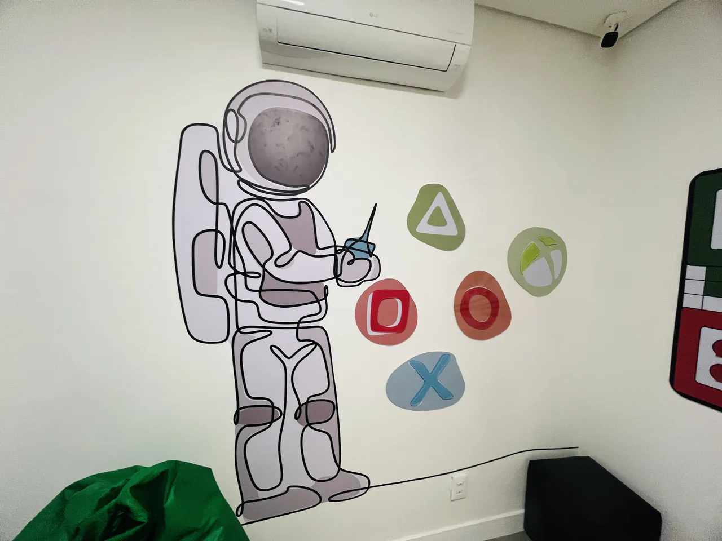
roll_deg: -1.9
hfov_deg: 106.2
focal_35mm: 13
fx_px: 271
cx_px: 361
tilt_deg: -1.3
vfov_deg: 89.9
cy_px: 270
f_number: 1.8
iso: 200
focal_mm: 1.57
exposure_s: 1/60
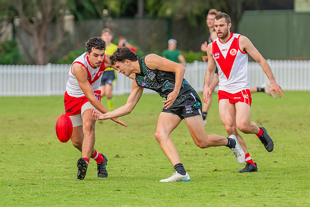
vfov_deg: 2.9
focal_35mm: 479
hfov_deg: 4.3
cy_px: 99
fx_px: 4128
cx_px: 138
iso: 800
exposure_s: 1/1600
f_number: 5
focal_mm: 310
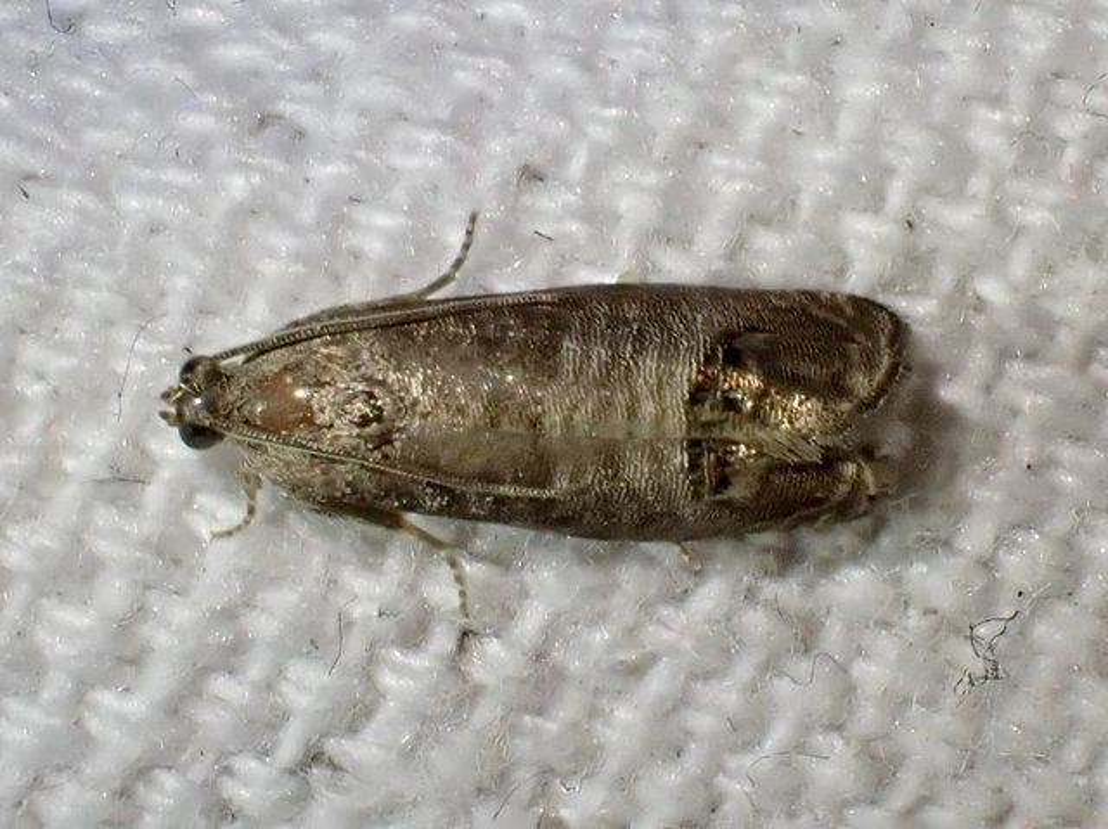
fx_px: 3198
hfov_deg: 19.7
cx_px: 554
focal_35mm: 100
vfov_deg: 14.8
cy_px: 414
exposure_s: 1/100
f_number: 6.3
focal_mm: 18
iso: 500
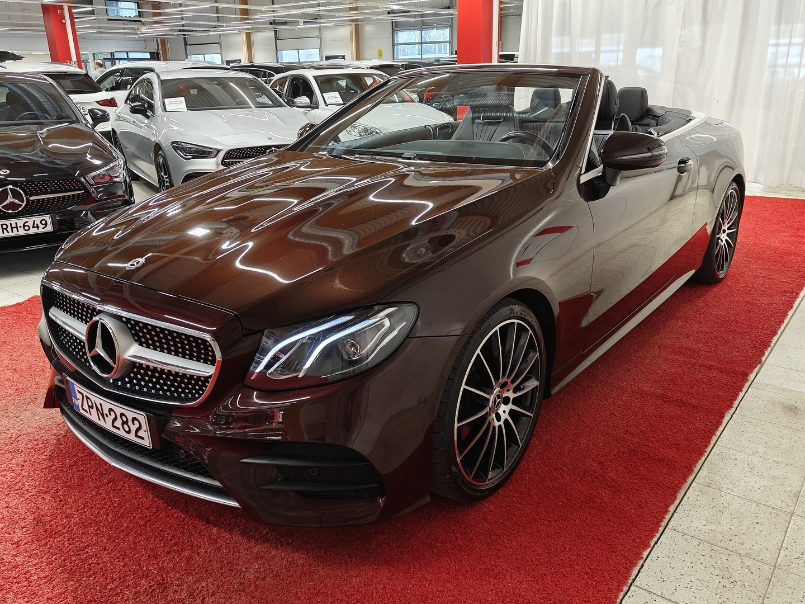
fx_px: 674
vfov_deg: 48.2
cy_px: 302
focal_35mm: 29
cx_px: 402
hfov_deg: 61.7
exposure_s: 1/50
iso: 80
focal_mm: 5.59
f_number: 1.8
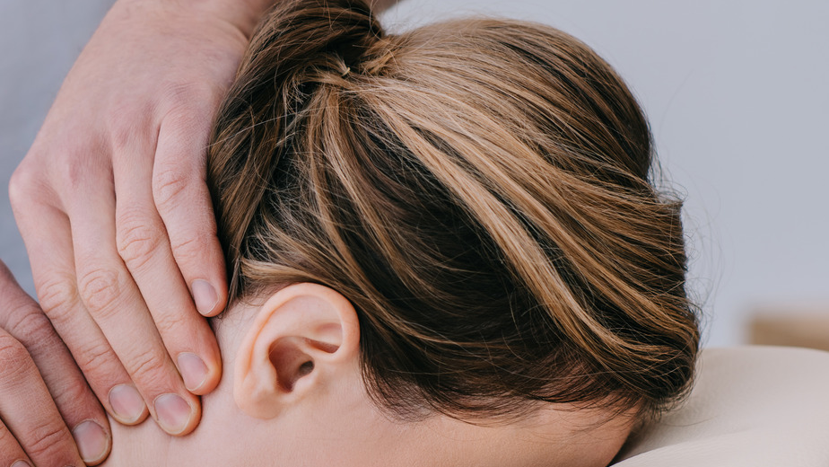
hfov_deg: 13.7
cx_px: 152
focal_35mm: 156
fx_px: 3430
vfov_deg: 7.8
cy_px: 319
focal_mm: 85
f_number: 3.5
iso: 160
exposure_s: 1/160
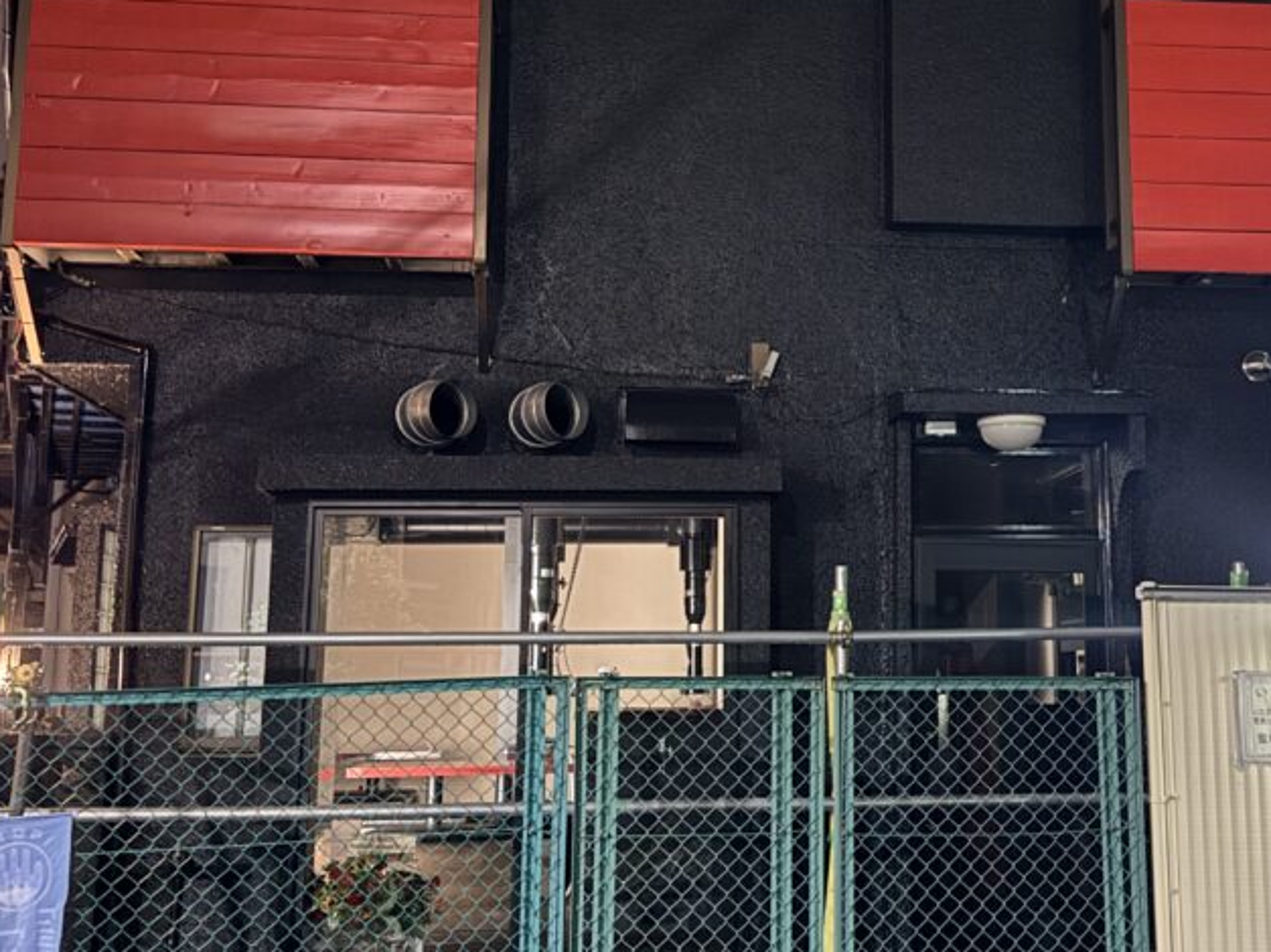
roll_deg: +0.3
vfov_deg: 29.6
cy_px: 369
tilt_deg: +11.1
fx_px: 1799
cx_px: 857
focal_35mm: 49
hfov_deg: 38.4
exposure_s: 1/13
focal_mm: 6.76
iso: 1000
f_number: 1.78
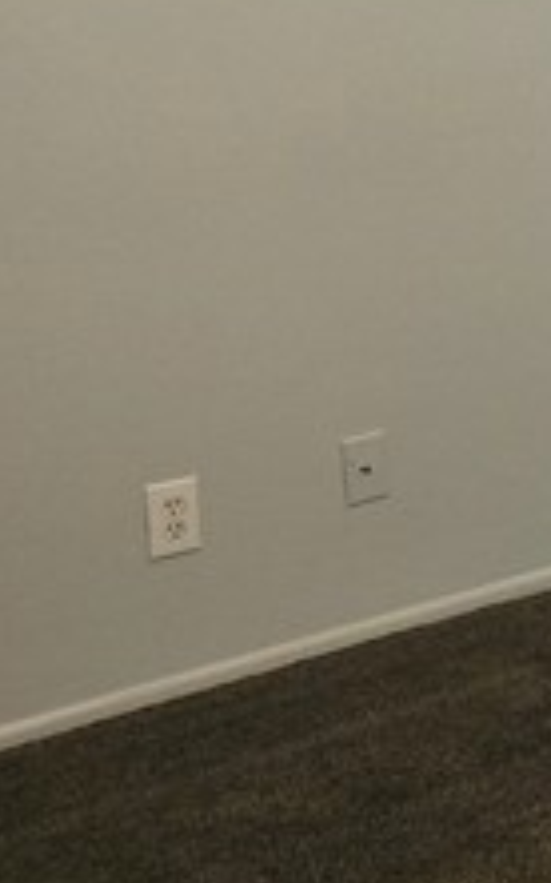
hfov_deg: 9.2
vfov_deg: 18.0
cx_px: 1685
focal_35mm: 113
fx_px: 2717
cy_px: 8
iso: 1250
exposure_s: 1/60
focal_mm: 6.3
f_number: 1.7
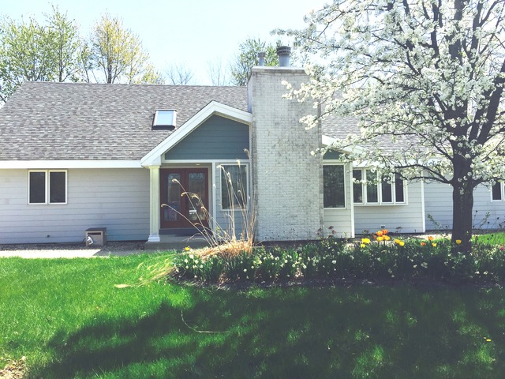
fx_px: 423
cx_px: 252
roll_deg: +0.5
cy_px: 190
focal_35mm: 29
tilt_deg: +2.0
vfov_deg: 48.2
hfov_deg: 61.7
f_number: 2.2
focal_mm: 4.15
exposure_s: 1/1721
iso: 32
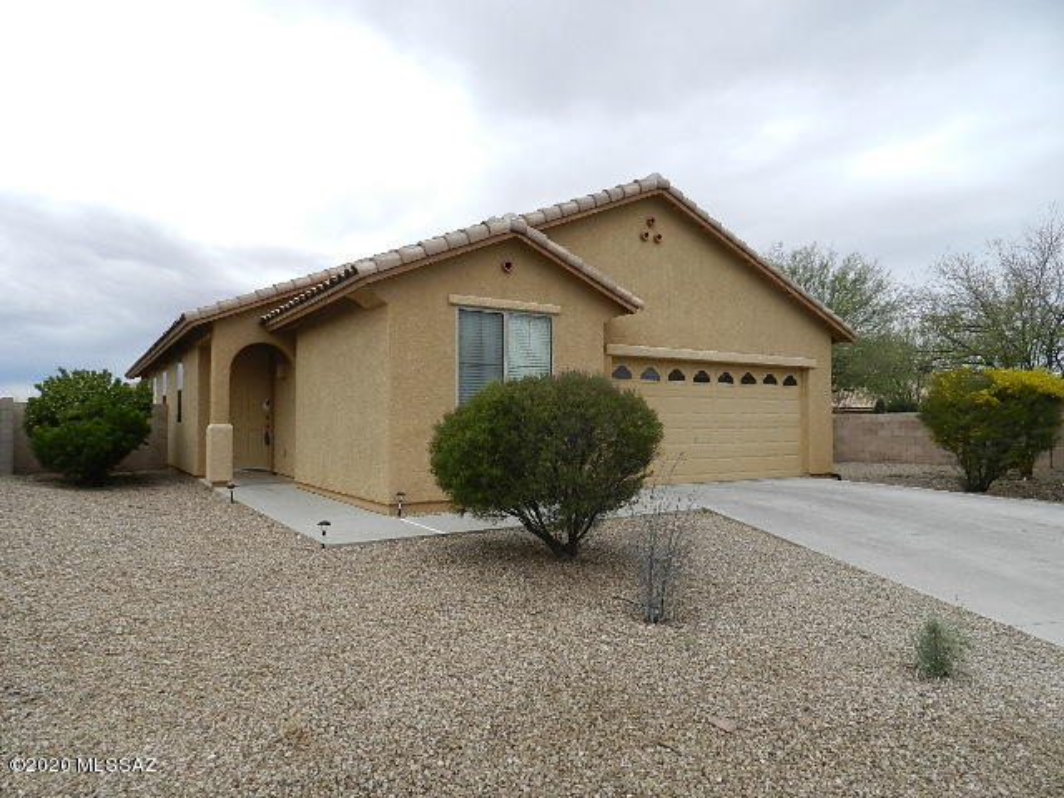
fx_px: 707
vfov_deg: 58.9
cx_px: 532
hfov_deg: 73.9
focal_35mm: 23
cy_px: 399
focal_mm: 4
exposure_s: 1/800
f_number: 4
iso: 160
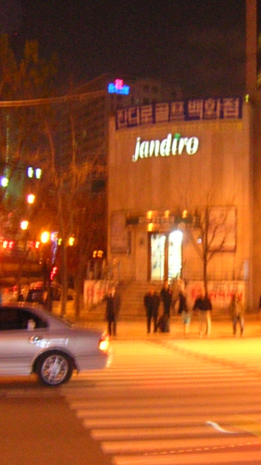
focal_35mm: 72
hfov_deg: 16.7
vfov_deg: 29.4
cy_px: 236
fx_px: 887
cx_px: 185
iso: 400
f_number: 2.6
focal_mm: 4.7
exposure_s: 1/3.5
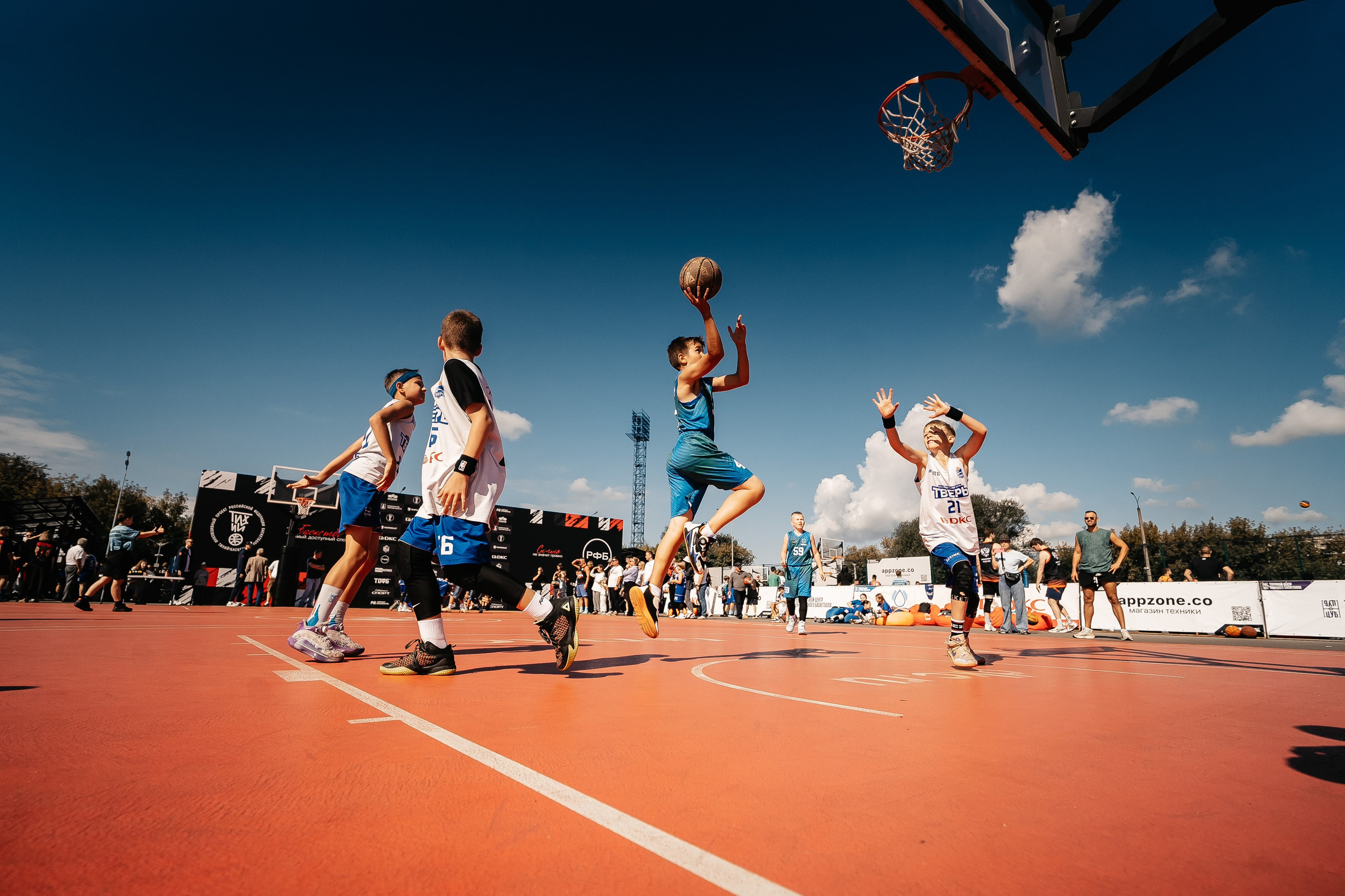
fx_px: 610
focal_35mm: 16
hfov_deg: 95.6
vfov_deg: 72.6
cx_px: 659
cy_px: 448
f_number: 3.5
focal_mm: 16
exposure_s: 1/8000
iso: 320
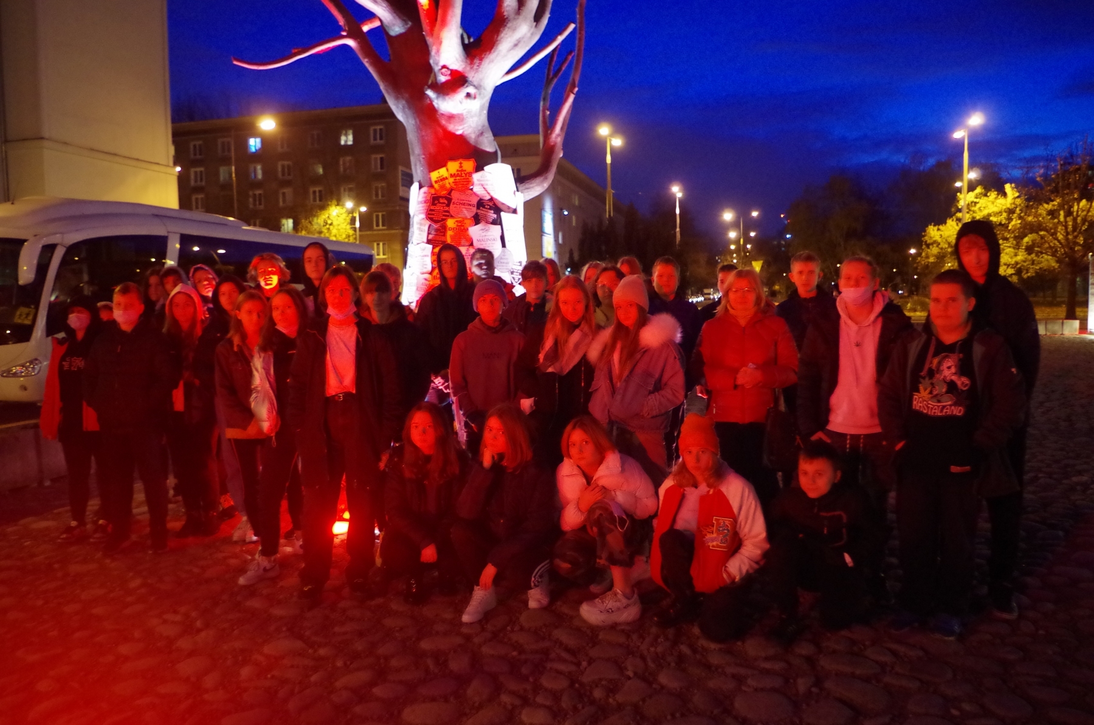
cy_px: 362
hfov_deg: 67.5
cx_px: 547
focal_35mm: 27
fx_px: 819
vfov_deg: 47.7
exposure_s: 1/13
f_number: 3.5
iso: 3200
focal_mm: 18
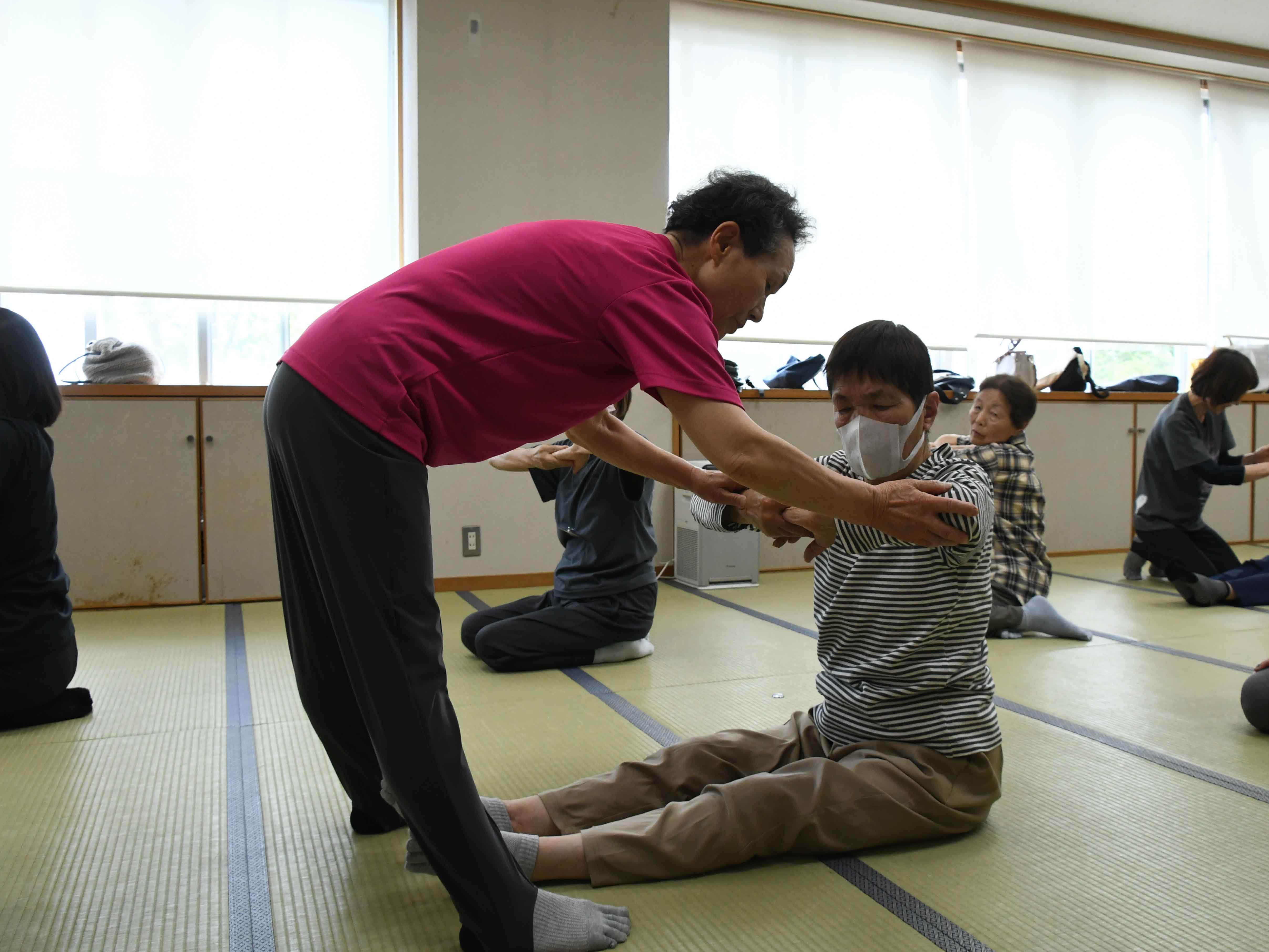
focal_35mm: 30
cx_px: 665
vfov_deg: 46.8
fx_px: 1100
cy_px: 468
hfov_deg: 59.9
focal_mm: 18
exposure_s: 1/250
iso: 2000
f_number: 7.1
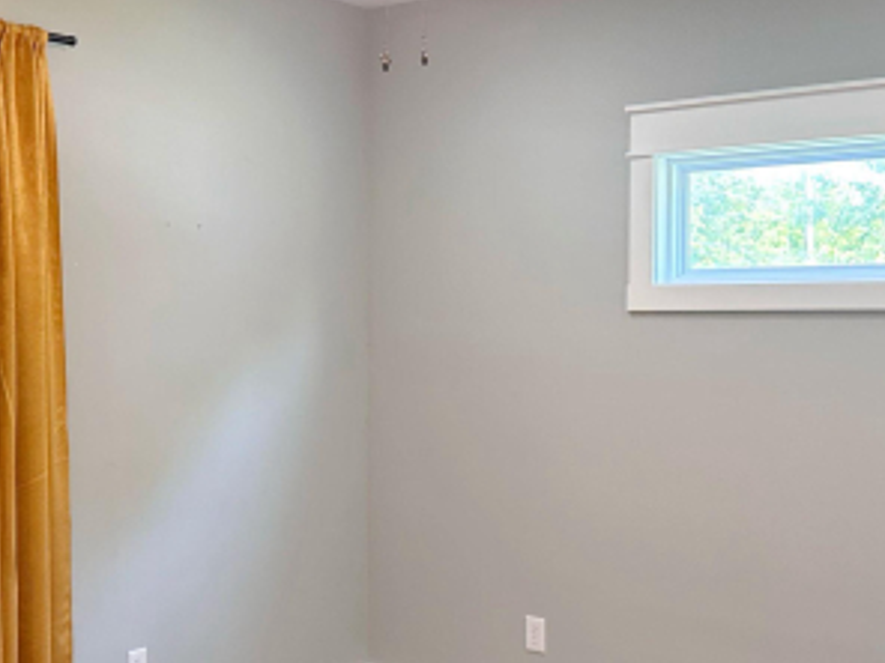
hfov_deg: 35.2
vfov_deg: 27.0
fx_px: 1381
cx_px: 292
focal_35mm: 54
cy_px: 343
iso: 200
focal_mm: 6.86
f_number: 1.78
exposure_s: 1/120
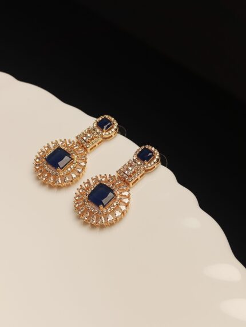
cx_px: 123
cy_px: 164
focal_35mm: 39
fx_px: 369
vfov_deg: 47.9
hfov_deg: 36.8
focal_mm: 3.98
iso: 50
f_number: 1.8
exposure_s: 1/192
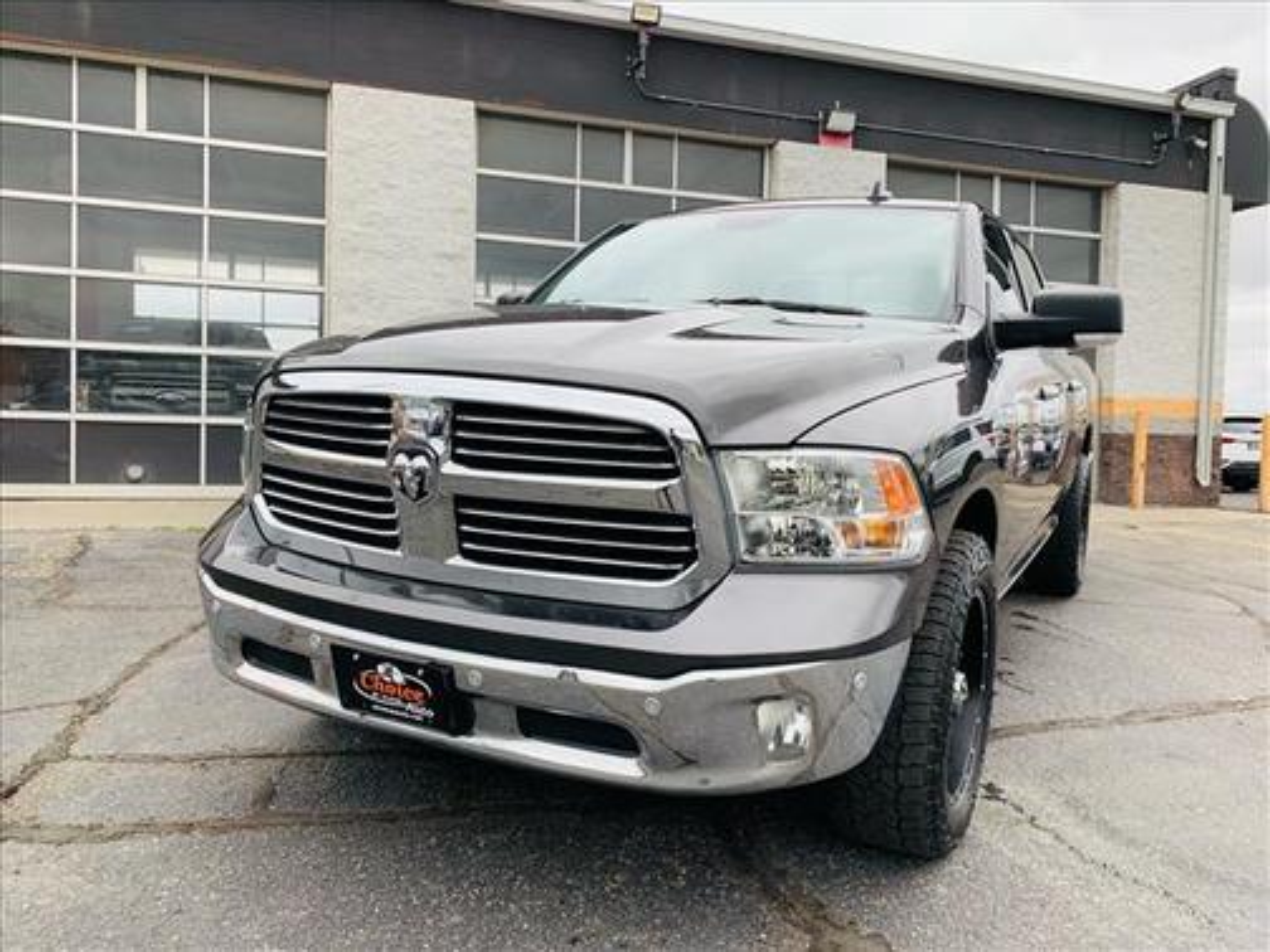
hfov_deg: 67.3
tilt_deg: -6.4
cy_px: 476
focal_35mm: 26
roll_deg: -1.2
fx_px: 954
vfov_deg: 53.1
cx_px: 635
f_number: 1.8
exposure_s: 1/305
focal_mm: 4.25
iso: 25
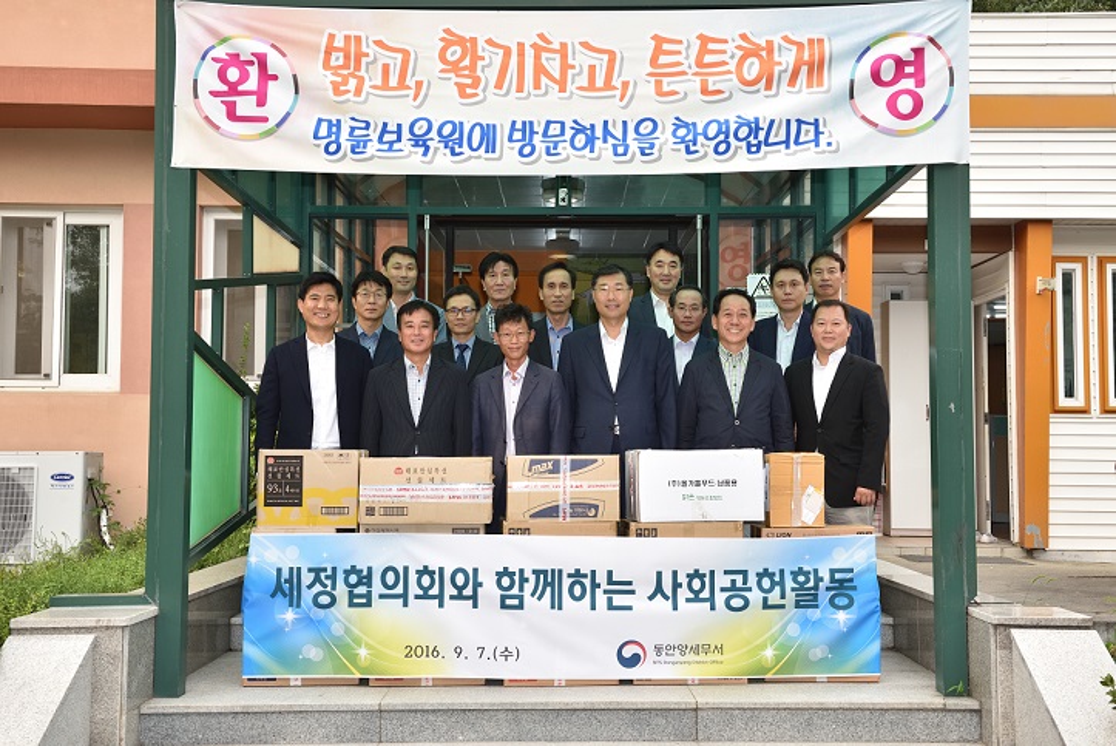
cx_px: 558
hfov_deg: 46.4
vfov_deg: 31.9
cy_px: 373
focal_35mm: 42
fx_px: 1303
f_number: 9
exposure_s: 1/200
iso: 1000
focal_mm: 42
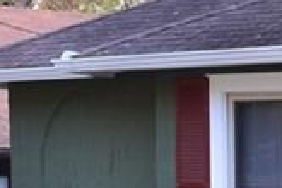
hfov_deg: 10.1
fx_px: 1316
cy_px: 321
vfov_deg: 7.9
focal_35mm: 168
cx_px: 750
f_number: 8
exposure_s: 1/60
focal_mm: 18
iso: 400
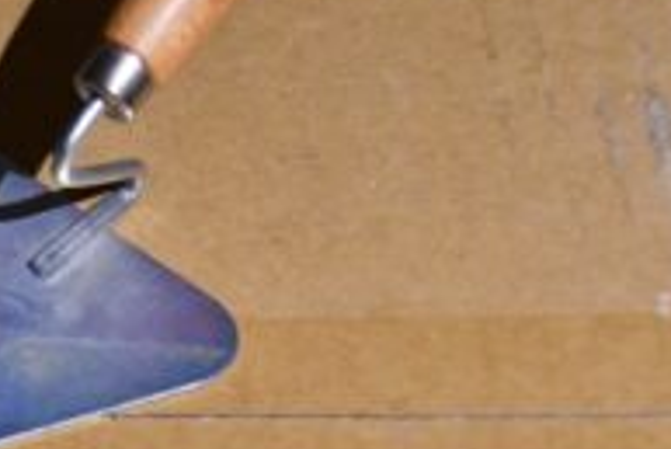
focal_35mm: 205
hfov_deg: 9.8
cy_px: 477
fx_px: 3824
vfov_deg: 6.7
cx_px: -195
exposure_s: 1/125
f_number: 4.5
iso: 2200
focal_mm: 44
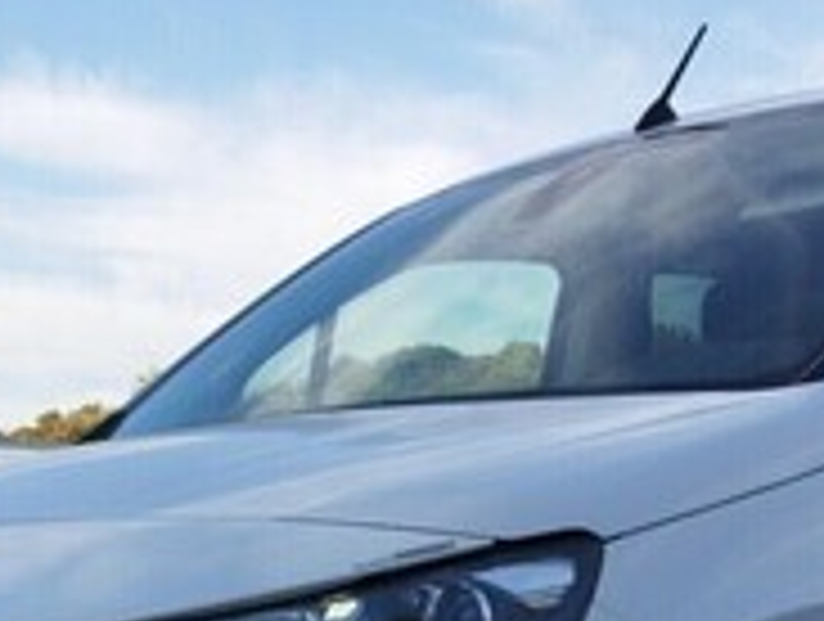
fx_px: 1789
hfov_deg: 25.9
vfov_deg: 18.6
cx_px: 383
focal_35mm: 75
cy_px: 767
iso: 50
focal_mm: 5.95
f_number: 1.89
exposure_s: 1/490
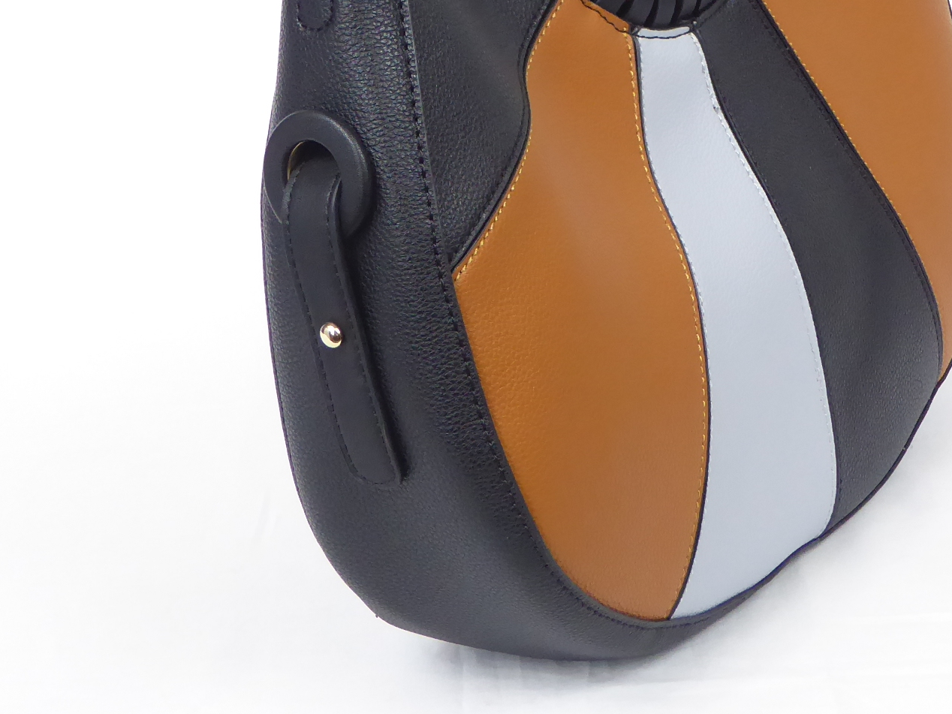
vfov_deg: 13.7
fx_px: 2943
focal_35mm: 107
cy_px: 119
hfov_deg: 18.4
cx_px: 585
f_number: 4.1
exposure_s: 1/60
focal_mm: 9
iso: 400
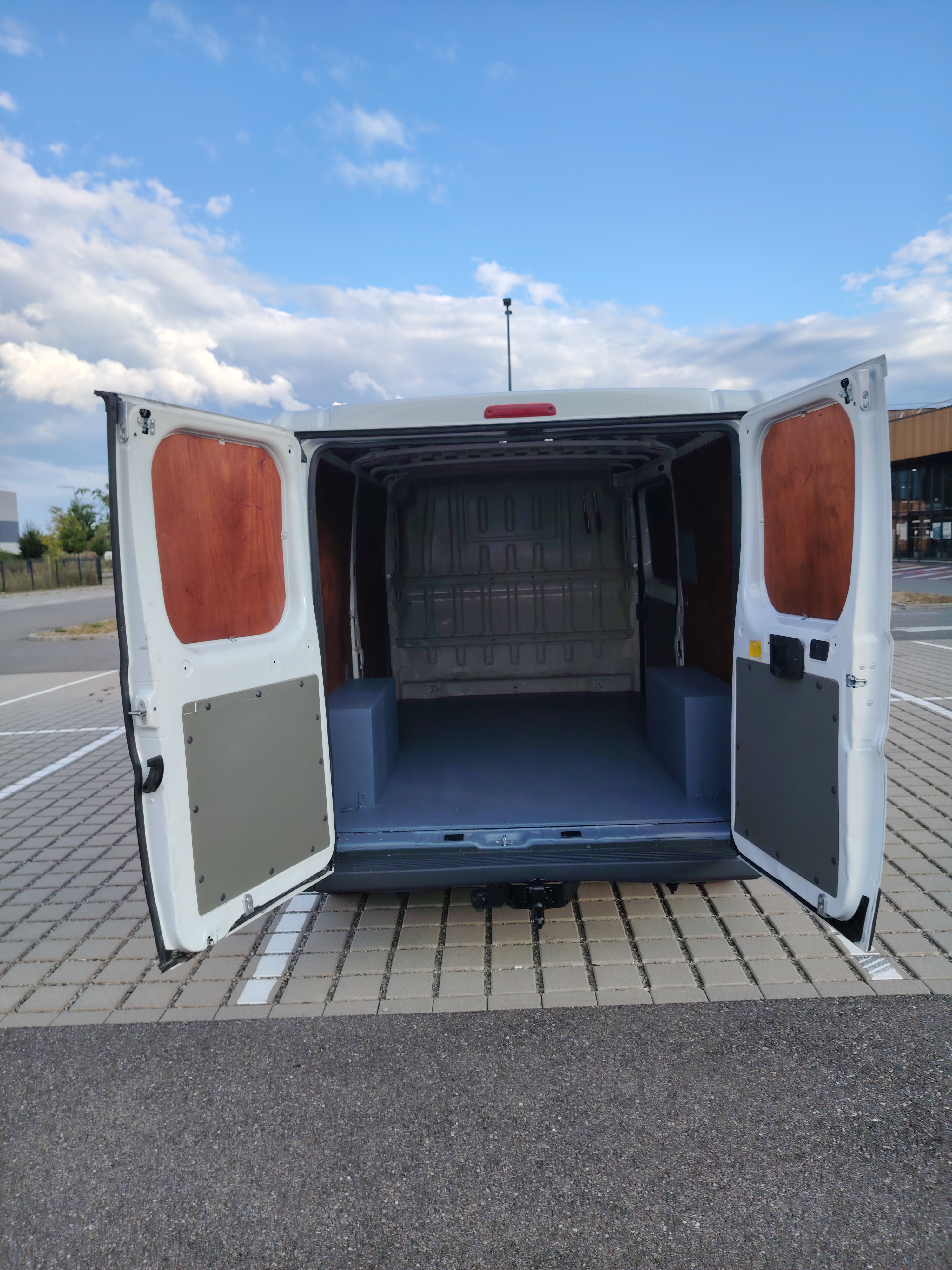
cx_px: 476
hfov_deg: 56.8
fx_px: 880
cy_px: 635
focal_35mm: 24
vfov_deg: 71.6
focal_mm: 5.25
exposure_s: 1/900
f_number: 1.75
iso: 246
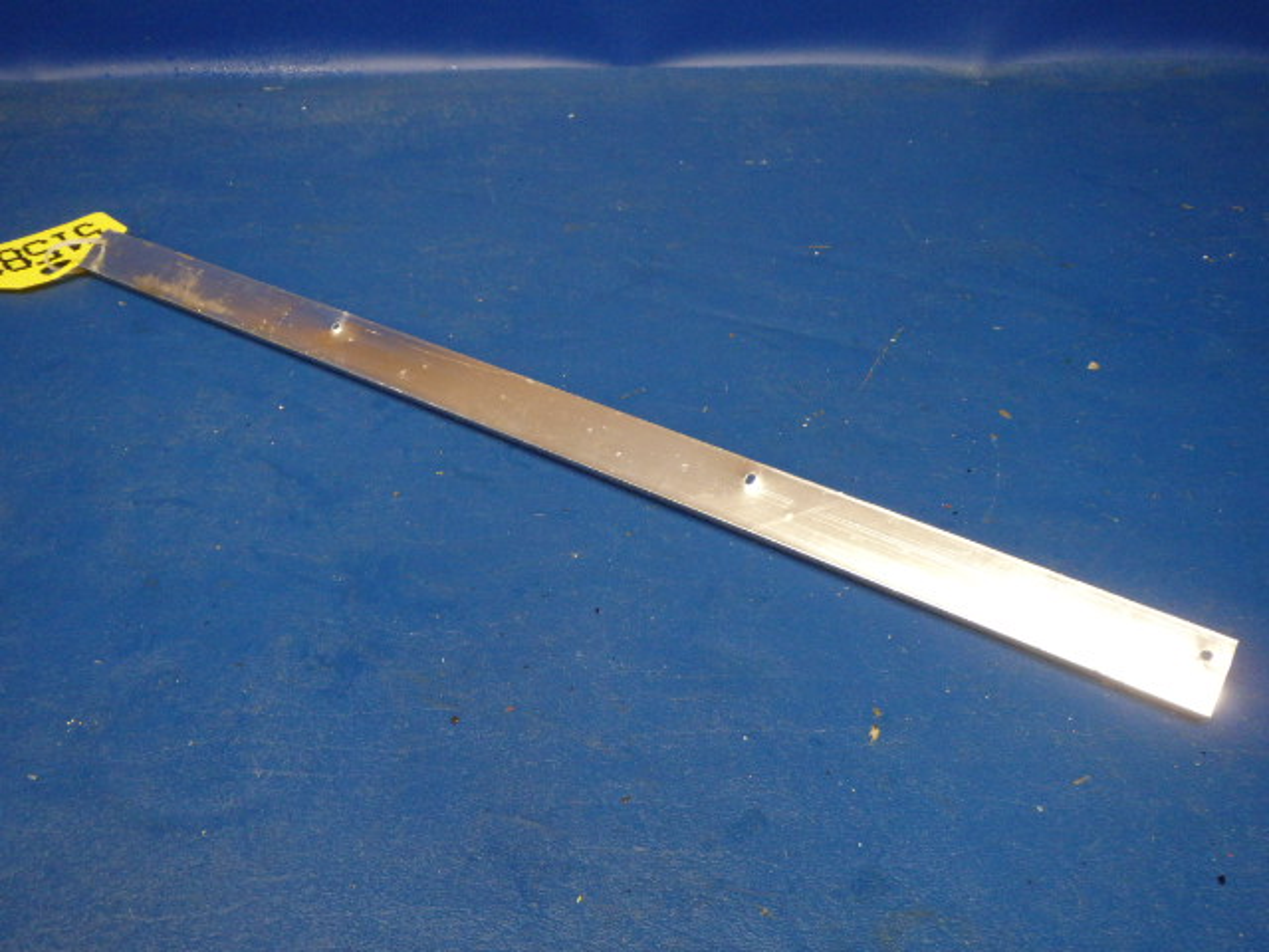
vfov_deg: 49.7
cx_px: 634
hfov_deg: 63.4
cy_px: 476
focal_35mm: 28
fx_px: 1026
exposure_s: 1/30
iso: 500
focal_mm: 5
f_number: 3.9
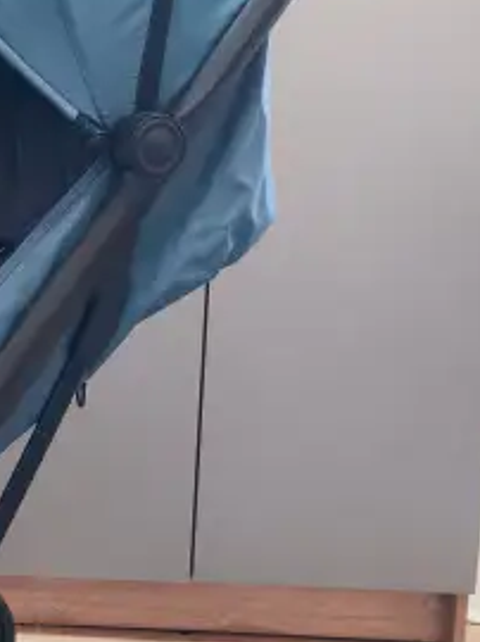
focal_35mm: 64
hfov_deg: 21.3
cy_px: 288
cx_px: -96
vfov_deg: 30.3
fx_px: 1185
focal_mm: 5.35
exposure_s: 1/50
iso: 250
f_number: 1.7
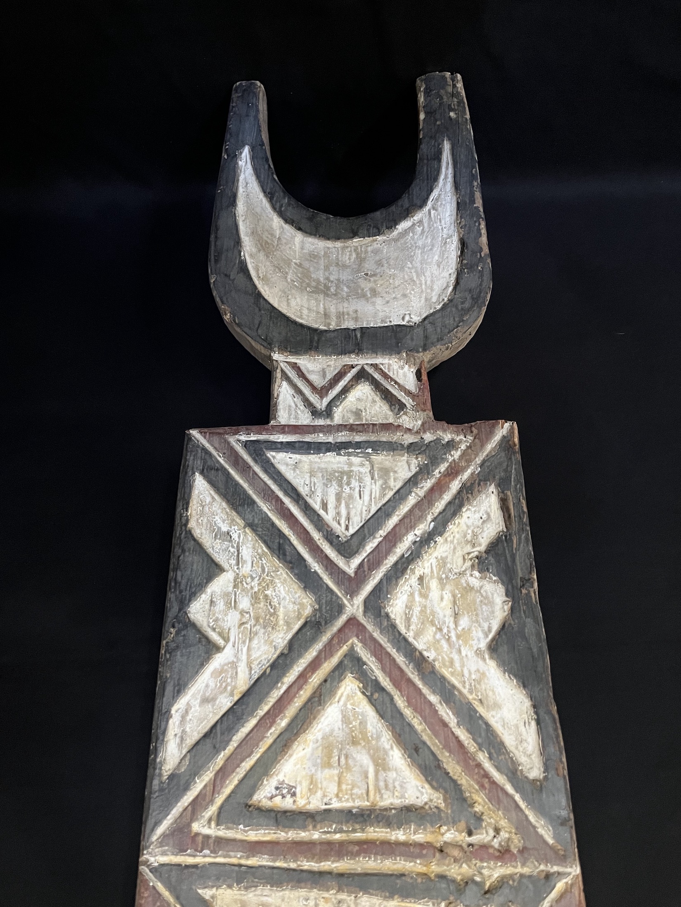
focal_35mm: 26
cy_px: 454
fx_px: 682
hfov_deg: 53.1
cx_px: 340
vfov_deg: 67.3
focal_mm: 5.1
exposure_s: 1/33
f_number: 1.6
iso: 640
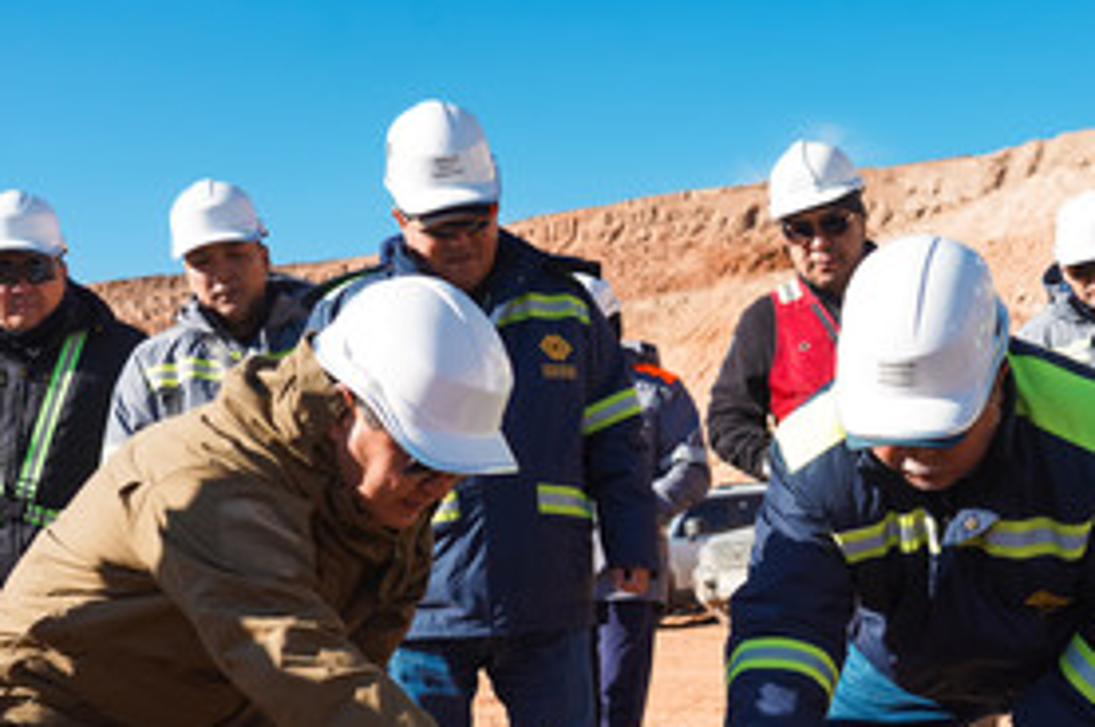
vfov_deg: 23.7
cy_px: 614
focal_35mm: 56
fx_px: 1701
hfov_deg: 35.3
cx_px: 727
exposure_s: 1/400
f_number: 5
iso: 100
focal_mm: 31
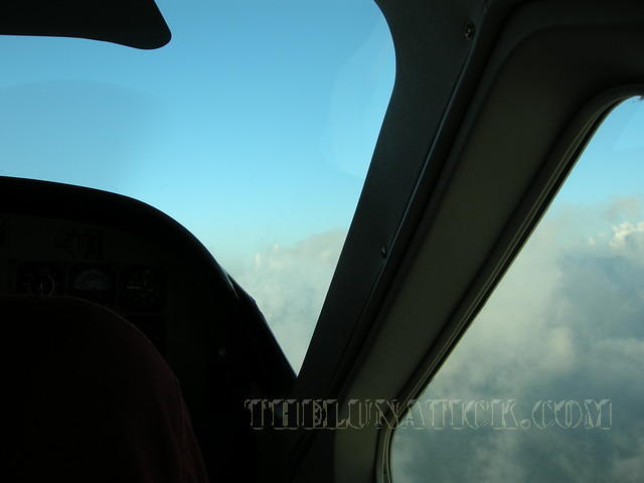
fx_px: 651
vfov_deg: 40.7
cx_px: 322
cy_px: 242
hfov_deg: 52.6
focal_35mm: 35
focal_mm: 7.5
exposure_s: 1/210
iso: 64
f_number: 4.8
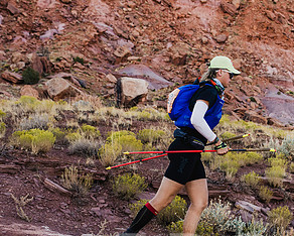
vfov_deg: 20.7
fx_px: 644
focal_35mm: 74
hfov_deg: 25.2
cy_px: 146
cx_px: 243
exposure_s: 1/640
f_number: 4.5
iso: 400
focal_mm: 36
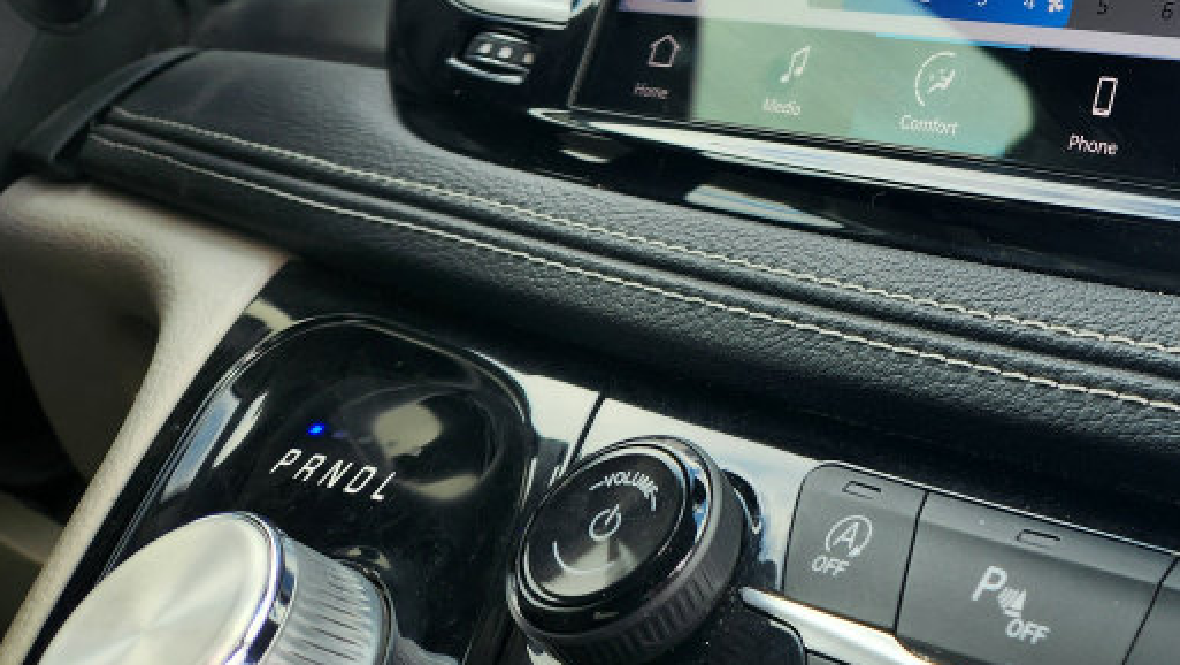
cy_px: -62
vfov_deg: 22.6
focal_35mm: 50
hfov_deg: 37.1
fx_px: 1565
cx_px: 1171
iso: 20
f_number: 1.8
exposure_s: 1/232
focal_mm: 5.4
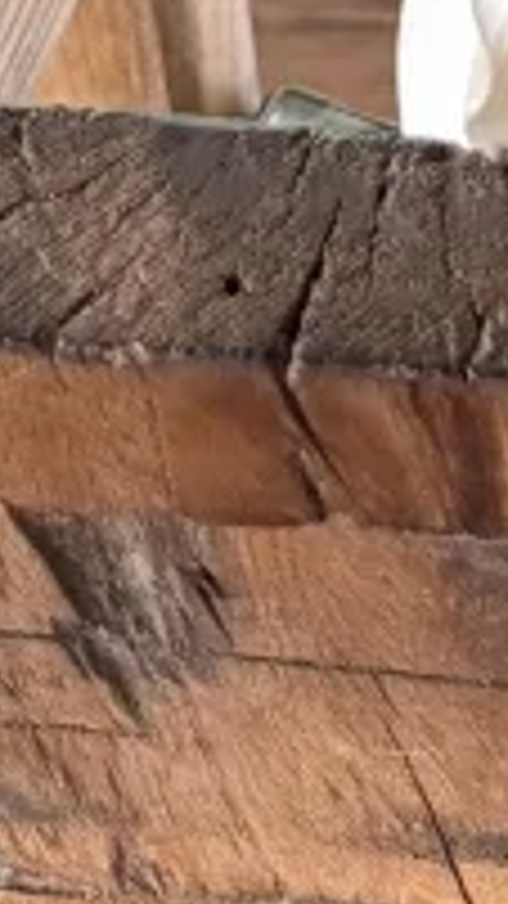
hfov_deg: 6.3
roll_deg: +0.6
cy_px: -1165
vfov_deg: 10.2
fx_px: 4480
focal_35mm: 187
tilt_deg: -26.7
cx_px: 989
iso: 200
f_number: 1.78
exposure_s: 1/119
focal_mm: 6.76
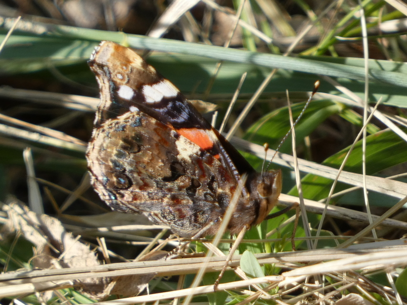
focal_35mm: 1200
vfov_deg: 1.2
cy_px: 152
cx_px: 204
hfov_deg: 1.7
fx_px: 14111
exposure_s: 1/125
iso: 125
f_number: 5.9
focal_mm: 215
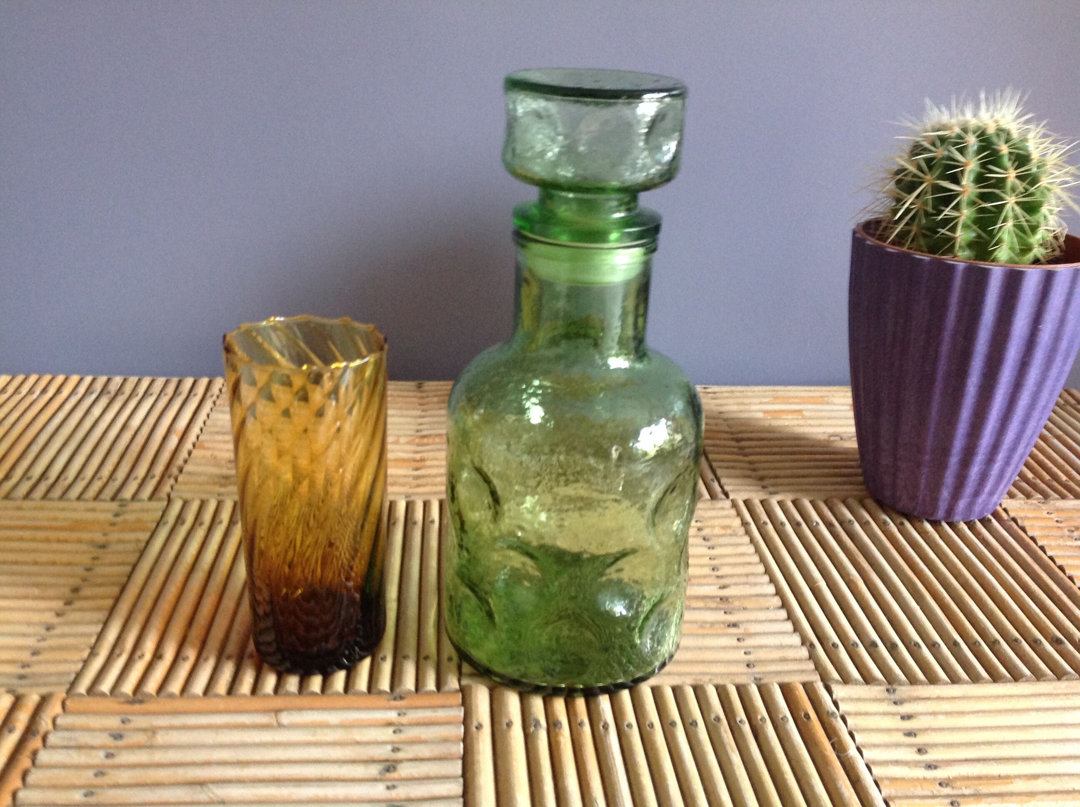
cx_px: 540
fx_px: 1090
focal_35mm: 35
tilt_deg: -22.4
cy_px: 404
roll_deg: -2.2
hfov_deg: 52.7
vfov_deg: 40.6
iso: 200
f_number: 2.4
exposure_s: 1/15
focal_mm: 4.28
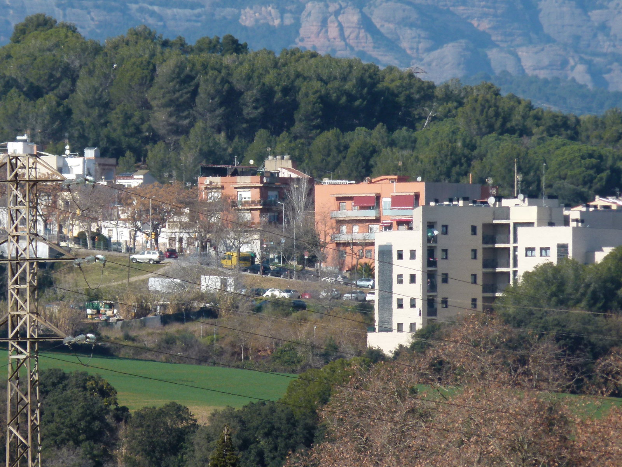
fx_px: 13818
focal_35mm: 769
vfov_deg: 1.9
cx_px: 311
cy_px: 234
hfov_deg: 2.6
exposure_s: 1/500
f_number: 5.2
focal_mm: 108
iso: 100
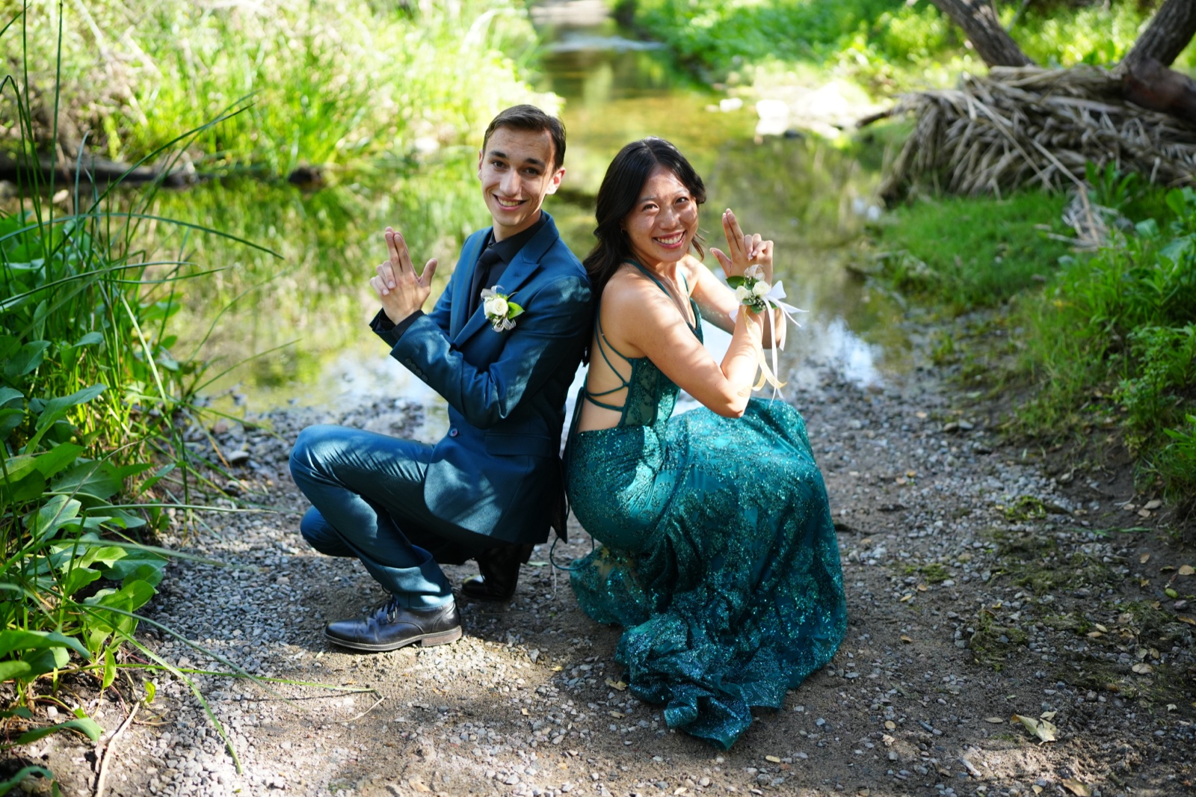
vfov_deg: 37.8
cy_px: 398
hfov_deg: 54.4
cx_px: 598
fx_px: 1162
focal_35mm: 35
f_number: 1.4
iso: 800
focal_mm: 35
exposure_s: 1/2000
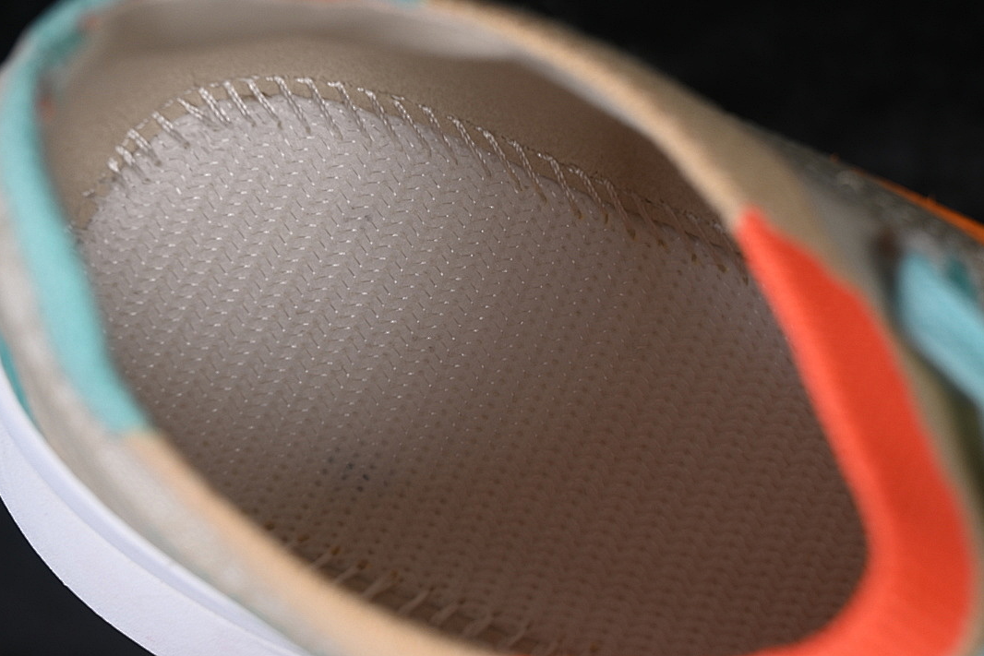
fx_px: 2077
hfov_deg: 26.6
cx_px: 490
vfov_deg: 18.0
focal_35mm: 76
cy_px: 325
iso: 160
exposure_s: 1/80
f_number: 7.1
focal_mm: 50
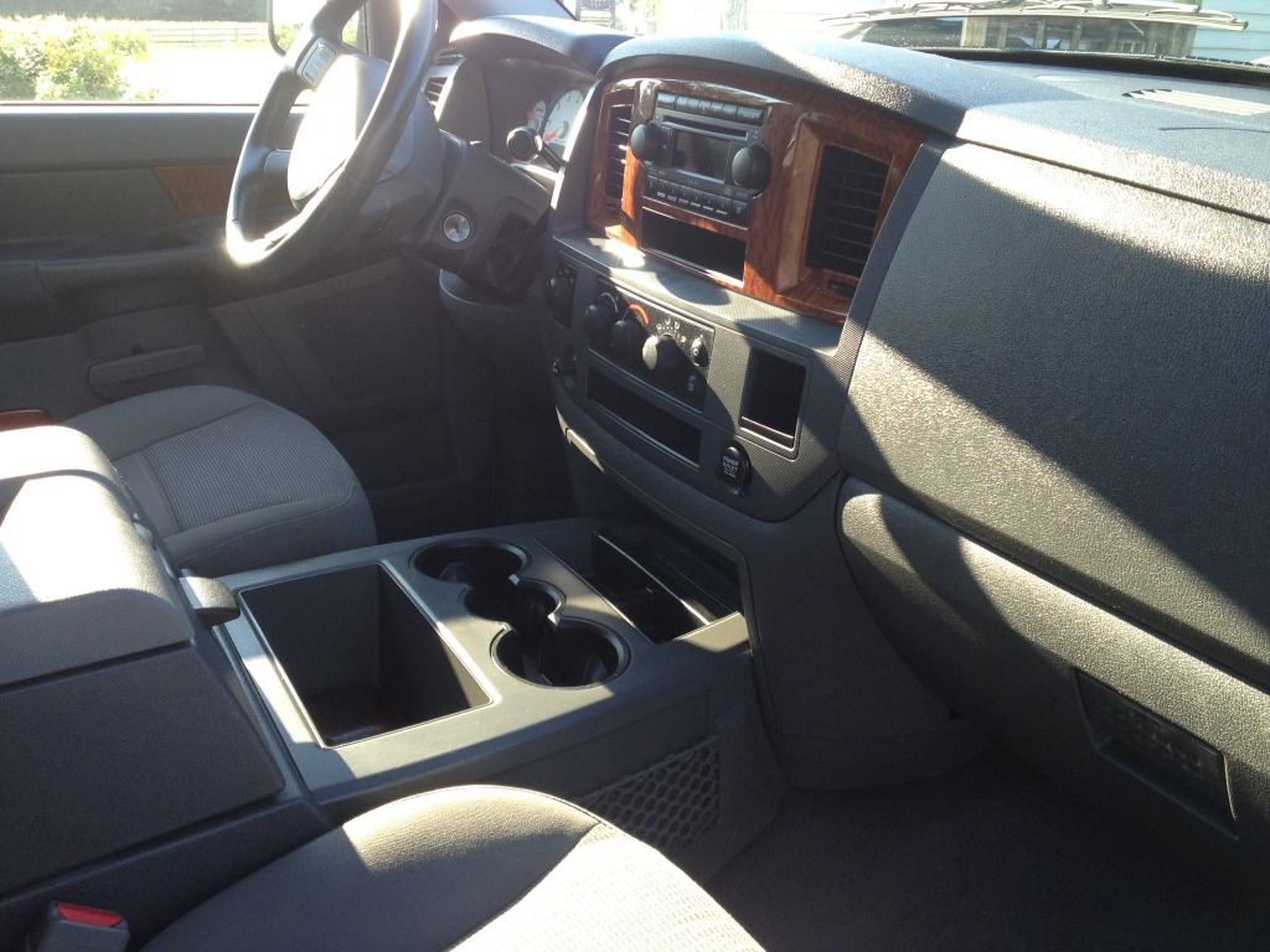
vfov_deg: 40.7
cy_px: 476
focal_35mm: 35
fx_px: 1284
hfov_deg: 52.6
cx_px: 635
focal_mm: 4.3
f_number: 2.4
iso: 80
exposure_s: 1/120
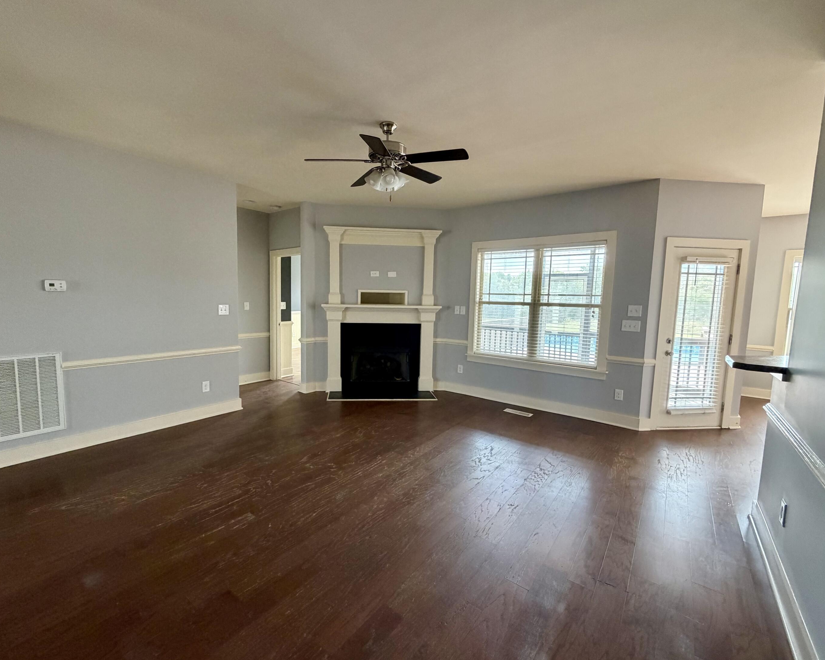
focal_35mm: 15
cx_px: 387
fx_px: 366
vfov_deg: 84.0
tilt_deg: -5.9
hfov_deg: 96.7
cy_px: 330
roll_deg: -1.2
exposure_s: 1/98
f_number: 2.2
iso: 320
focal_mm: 2.22
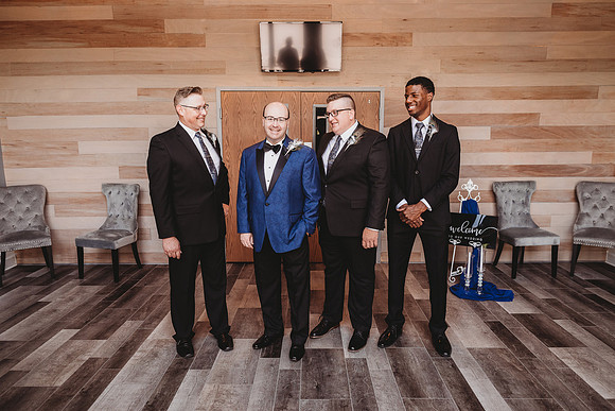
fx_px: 410
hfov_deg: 73.7
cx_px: 308
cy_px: 206
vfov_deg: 53.2
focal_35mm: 24
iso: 500
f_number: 2.8
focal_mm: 24
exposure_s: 1/250
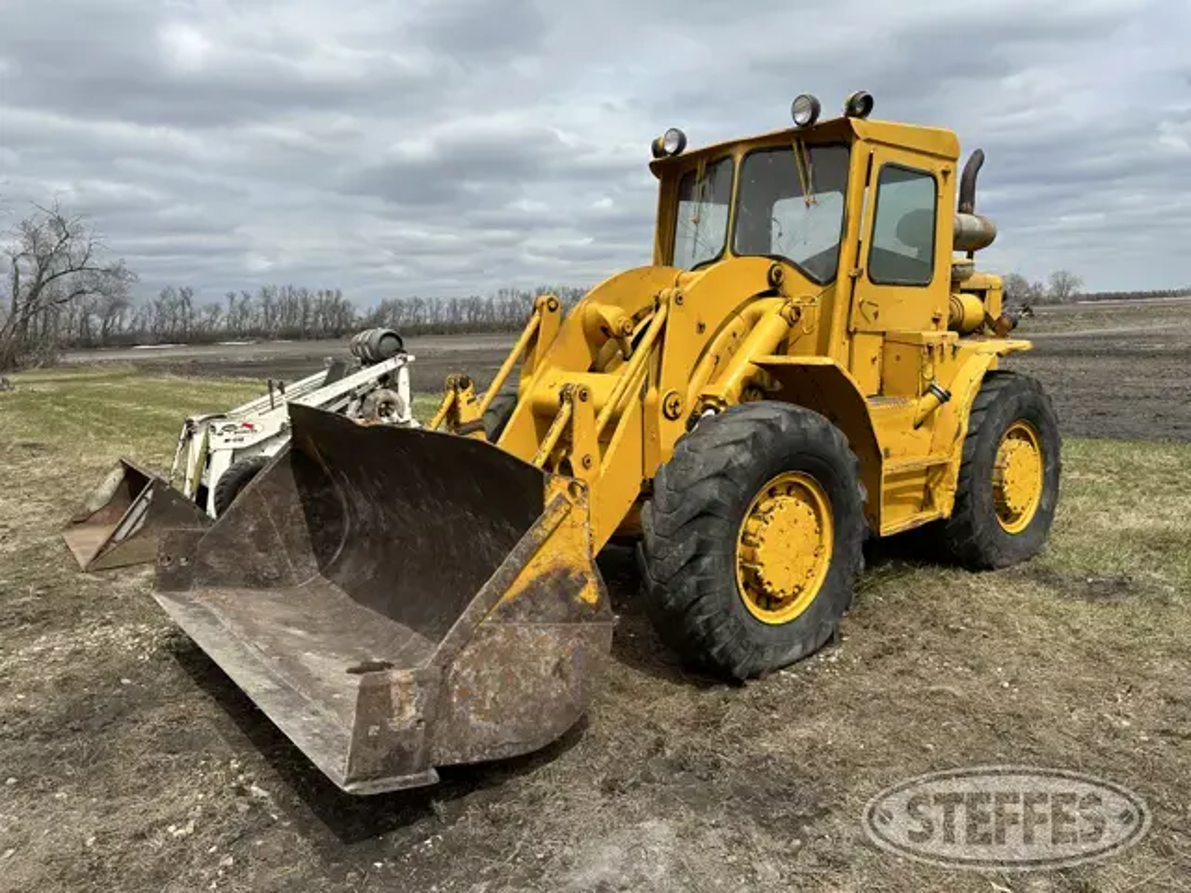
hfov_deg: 71.6
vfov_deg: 56.8
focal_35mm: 24
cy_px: 446
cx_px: 596
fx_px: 826
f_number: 1.78
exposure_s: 1/5525
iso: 80
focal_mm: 6.86
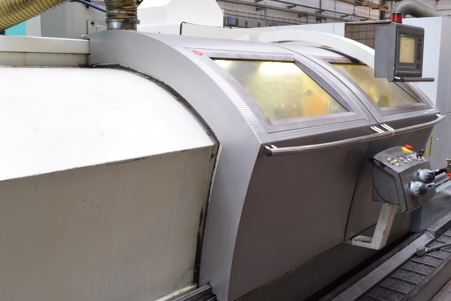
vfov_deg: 35.5
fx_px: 470
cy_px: 150
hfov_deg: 51.3
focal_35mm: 38
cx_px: 226
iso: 100
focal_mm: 25
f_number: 25
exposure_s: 10
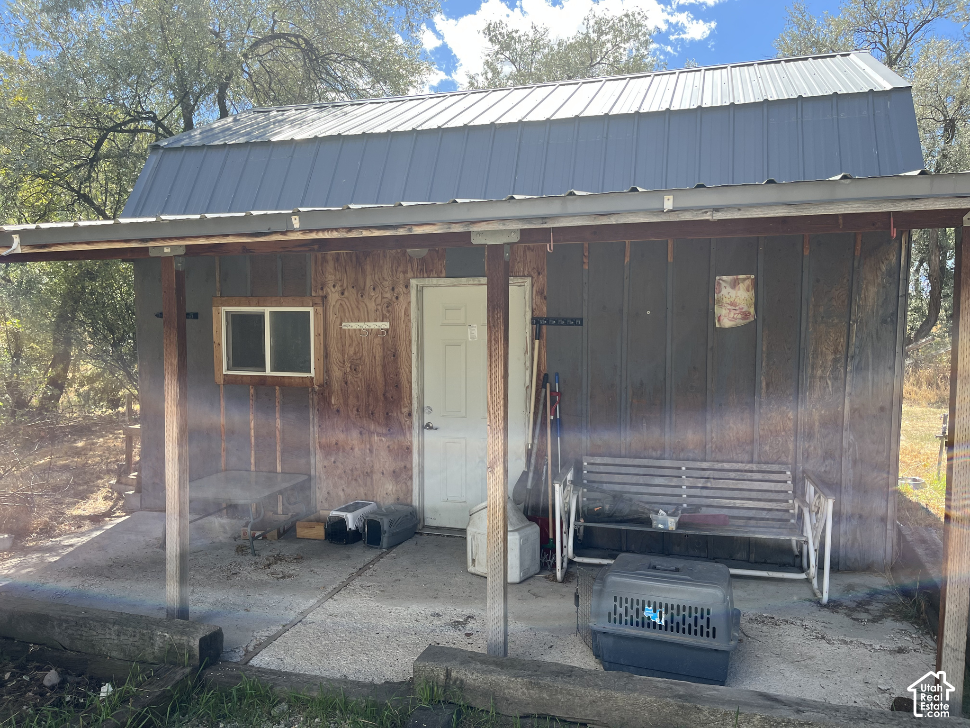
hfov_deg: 67.3
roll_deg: -0.2
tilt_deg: -4.6
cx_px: 485
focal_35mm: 26
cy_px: 364
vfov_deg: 53.1
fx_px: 729
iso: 50
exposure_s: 1/676
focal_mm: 5.1
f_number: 1.6
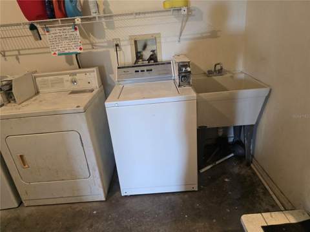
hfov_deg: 73.9
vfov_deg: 58.9
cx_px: 155
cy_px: 116
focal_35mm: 23
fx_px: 206
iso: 800
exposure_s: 1/120
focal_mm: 6.3
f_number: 1.7
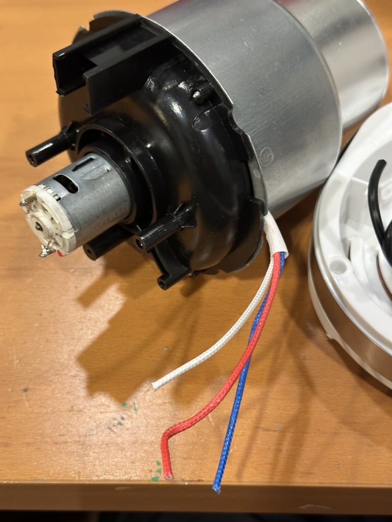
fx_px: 725
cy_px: 261
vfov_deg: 39.7
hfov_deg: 30.3
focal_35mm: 48
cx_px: 196
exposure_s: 1/40
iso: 400
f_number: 1.78
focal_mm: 6.86
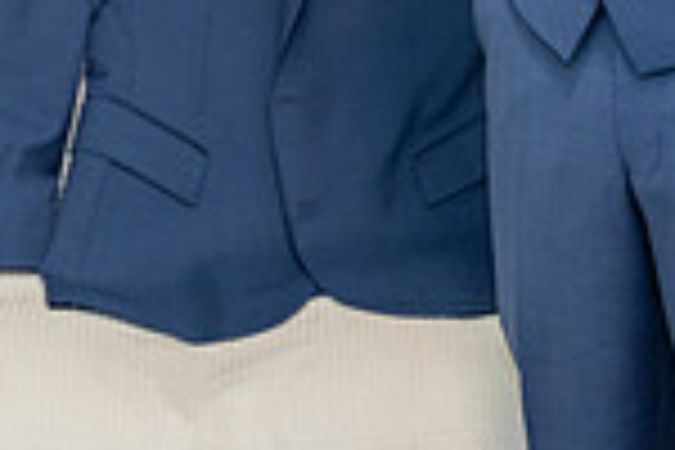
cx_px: 400
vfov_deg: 7.2
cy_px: -353
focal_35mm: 186
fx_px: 3487
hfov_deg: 11.1
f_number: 2.8
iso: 640
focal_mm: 48
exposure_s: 1/125
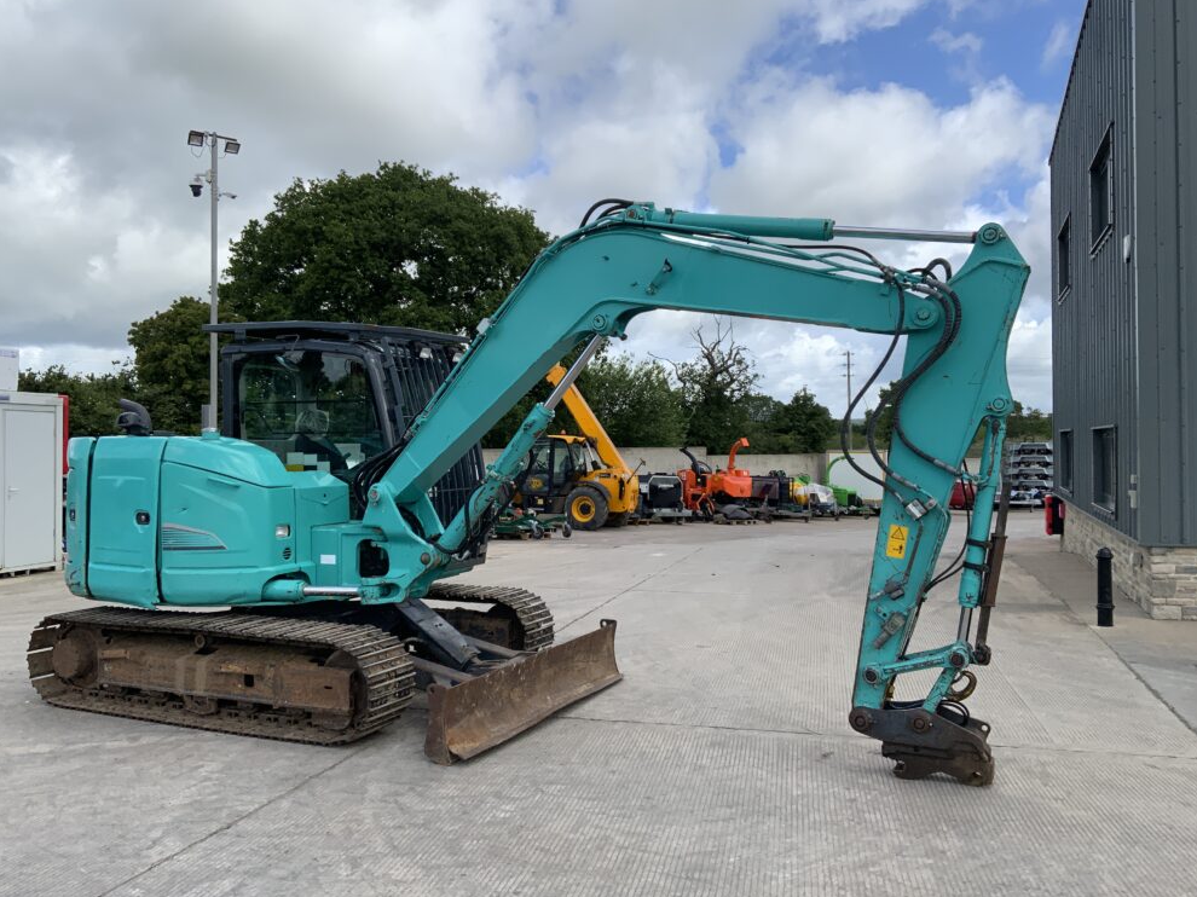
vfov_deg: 46.8
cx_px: 595
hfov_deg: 60.0
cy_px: 438
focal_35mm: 30
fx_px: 1037
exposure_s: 1/1626
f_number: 1.8
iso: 16
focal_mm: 3
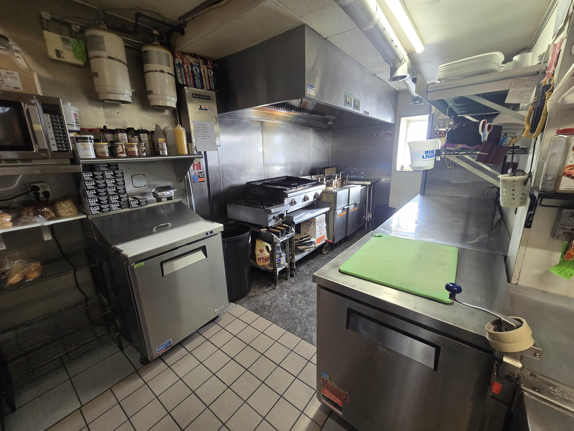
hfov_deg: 106.2
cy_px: 216
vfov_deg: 89.9
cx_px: 287
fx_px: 216
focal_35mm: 13
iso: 250
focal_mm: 2.2
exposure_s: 1/60
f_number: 2.2
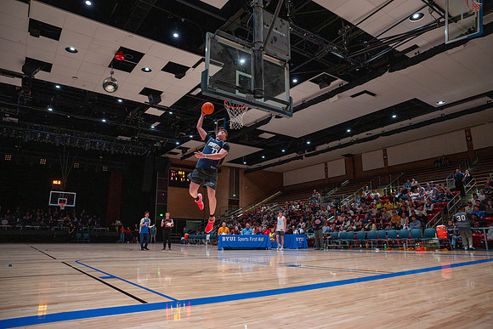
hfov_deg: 73.7
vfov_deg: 53.2
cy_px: 164
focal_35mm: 24
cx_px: 246
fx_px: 329
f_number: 3.2
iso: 6400
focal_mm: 24
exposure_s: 1/640
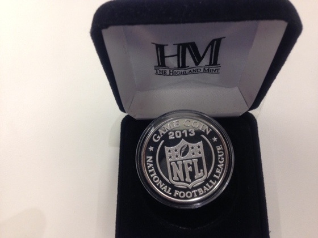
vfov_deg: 42.9
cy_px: 119
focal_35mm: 33
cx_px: 159
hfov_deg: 55.4
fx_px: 303
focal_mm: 4.13
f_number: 2.4
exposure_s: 1/20
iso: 100
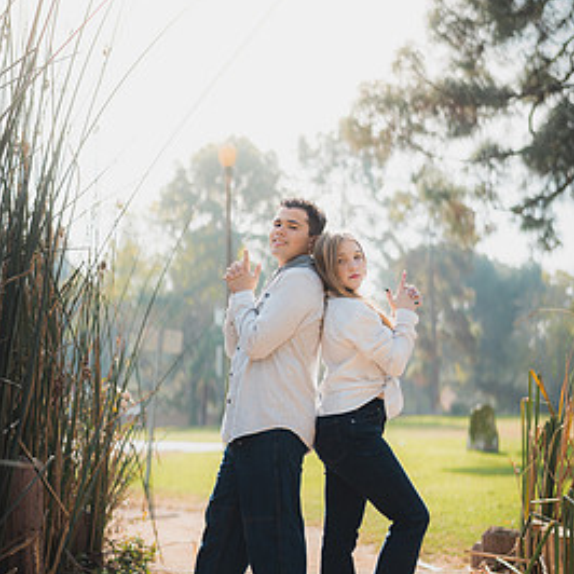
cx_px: 283
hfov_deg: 24.0
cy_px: 358
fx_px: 1351
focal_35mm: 72
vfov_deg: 23.9
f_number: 1.4
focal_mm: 50
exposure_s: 1/5000
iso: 250
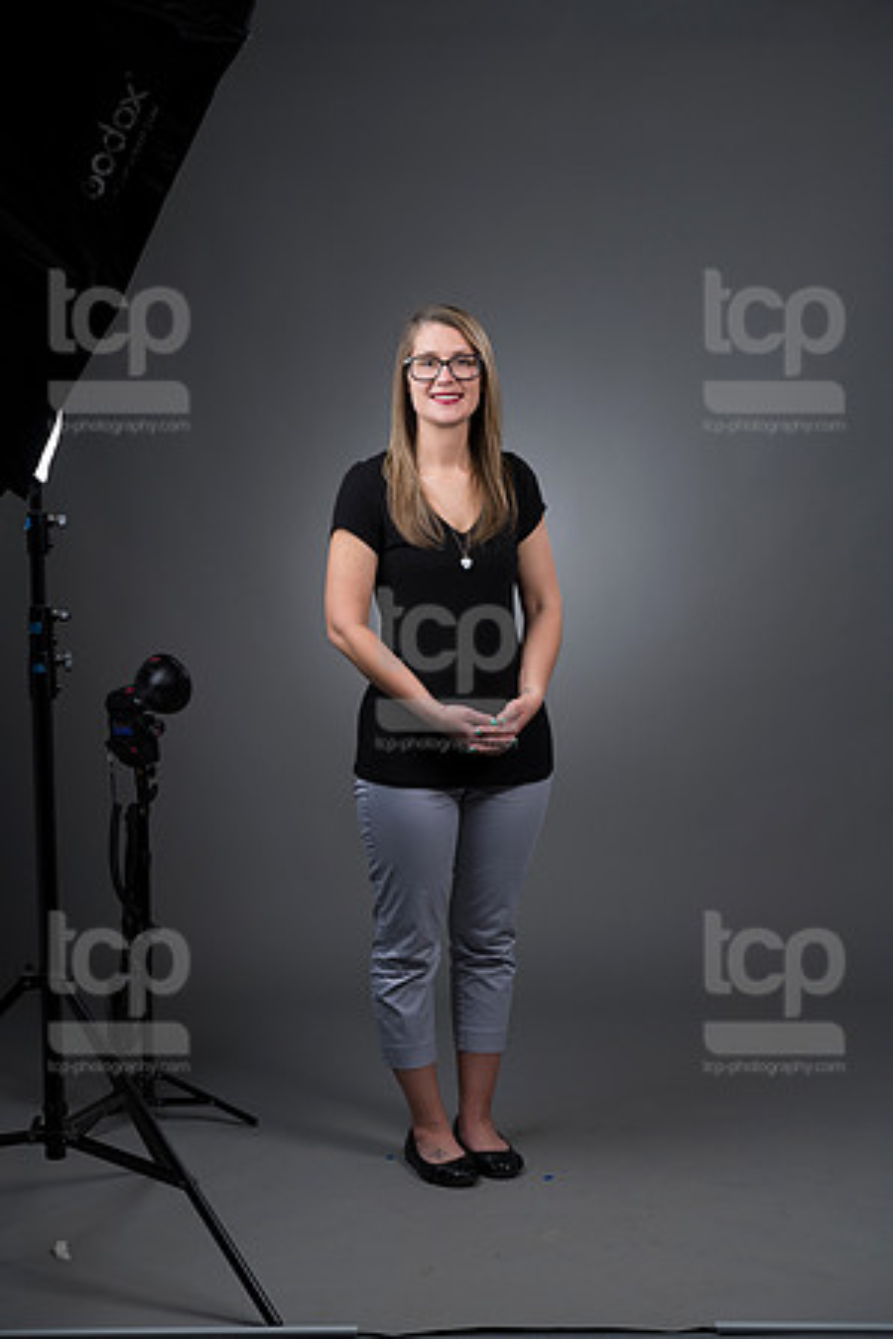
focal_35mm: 80
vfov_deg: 25.4
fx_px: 2976
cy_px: 670
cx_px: 446
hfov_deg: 17.1
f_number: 5.6
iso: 160
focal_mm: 80
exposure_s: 1/250
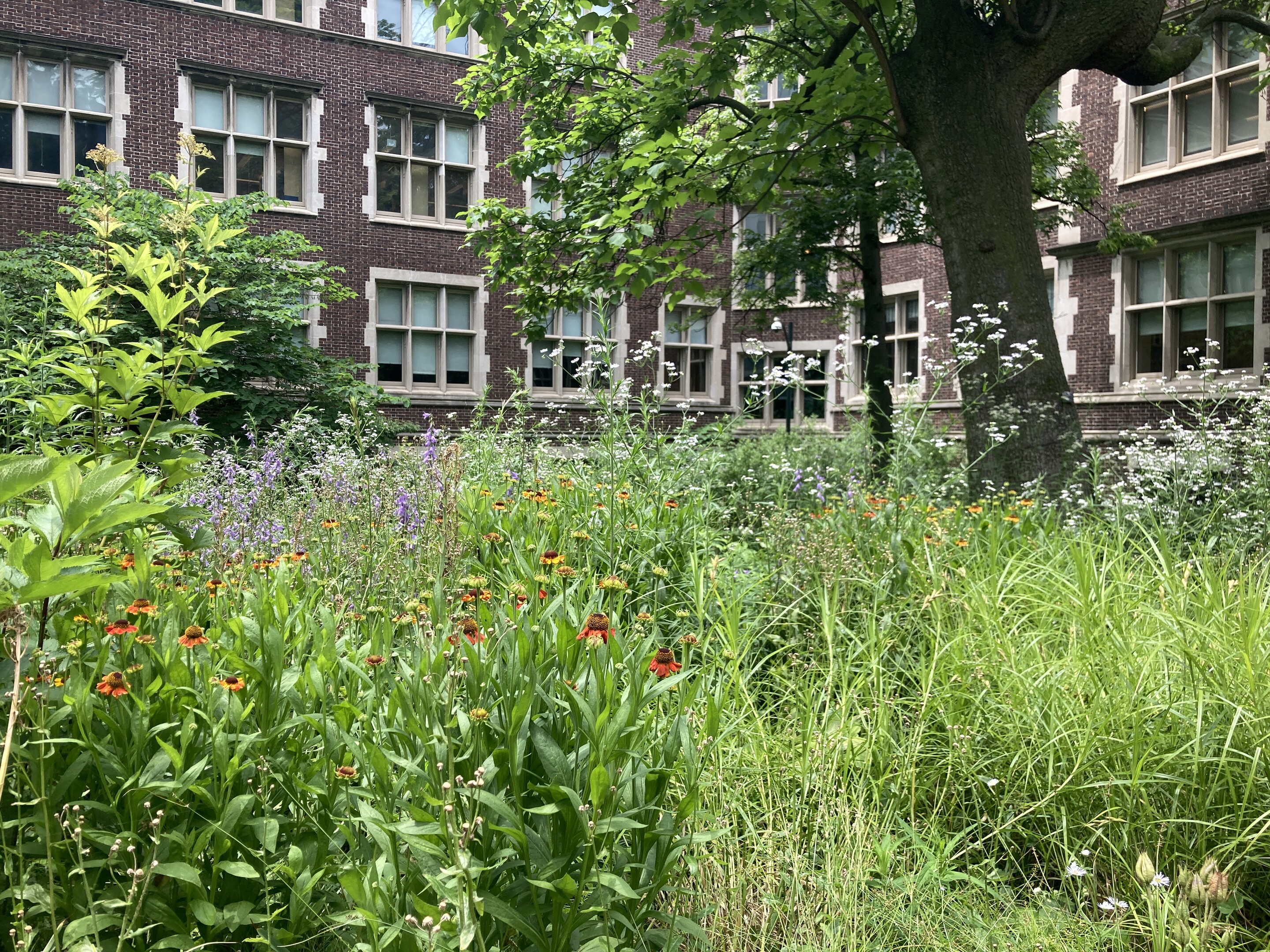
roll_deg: -1.7
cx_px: 635
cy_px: 476
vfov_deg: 49.7
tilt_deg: -0.7
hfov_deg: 63.4
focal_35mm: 28
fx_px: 1027
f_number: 1.8
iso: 20
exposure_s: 1/511
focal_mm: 3.99
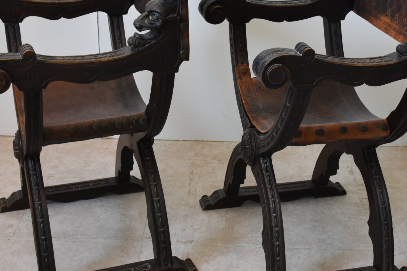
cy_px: 108
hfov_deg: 32.9
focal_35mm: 61
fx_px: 688
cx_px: 211
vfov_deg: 22.3
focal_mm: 23
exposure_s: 1/60
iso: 800
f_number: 4
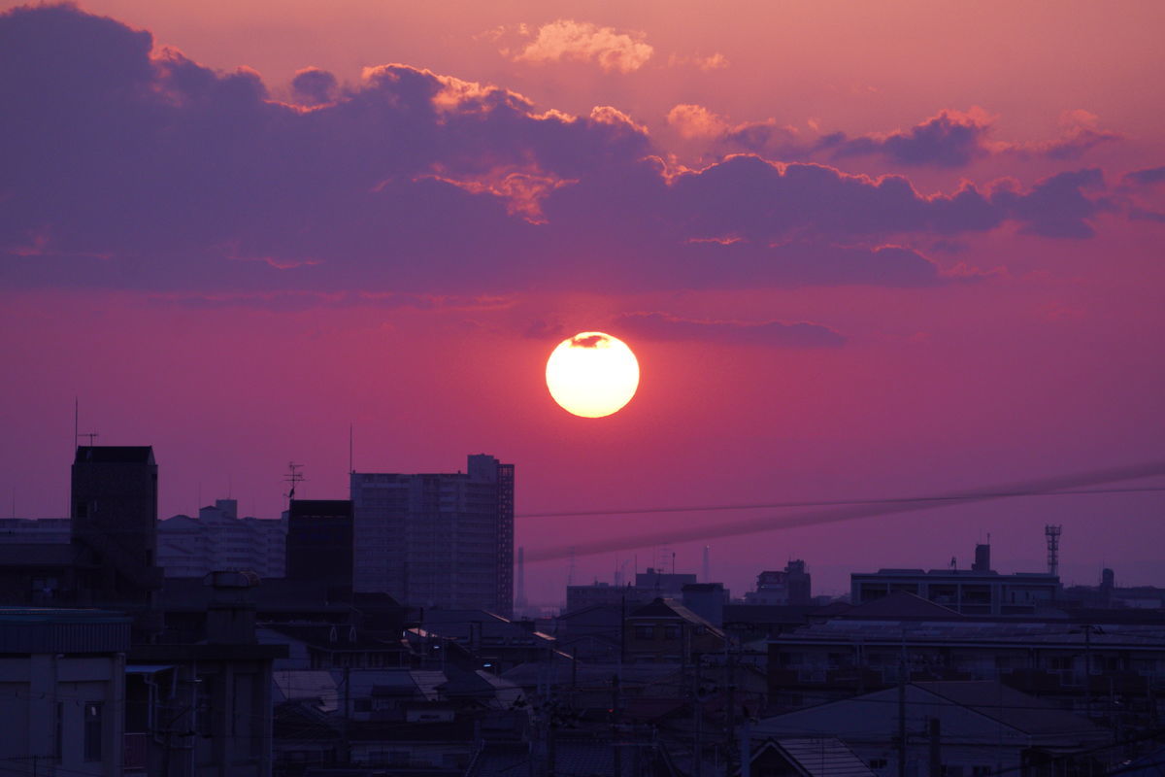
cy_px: 388
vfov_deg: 4.4
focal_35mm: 315
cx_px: 582
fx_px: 10193
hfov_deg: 6.5
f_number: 8
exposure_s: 1/1000
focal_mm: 210
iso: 640
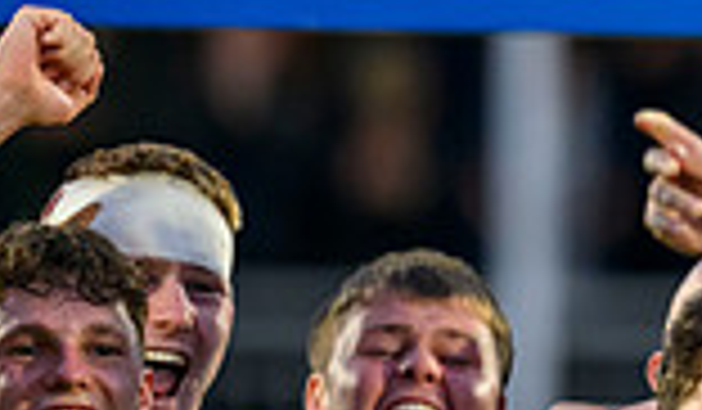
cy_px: -23
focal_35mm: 1575
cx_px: 1255
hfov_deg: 1.4
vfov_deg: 0.8
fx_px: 29582
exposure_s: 1/1000
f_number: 3.2
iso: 3200
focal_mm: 400
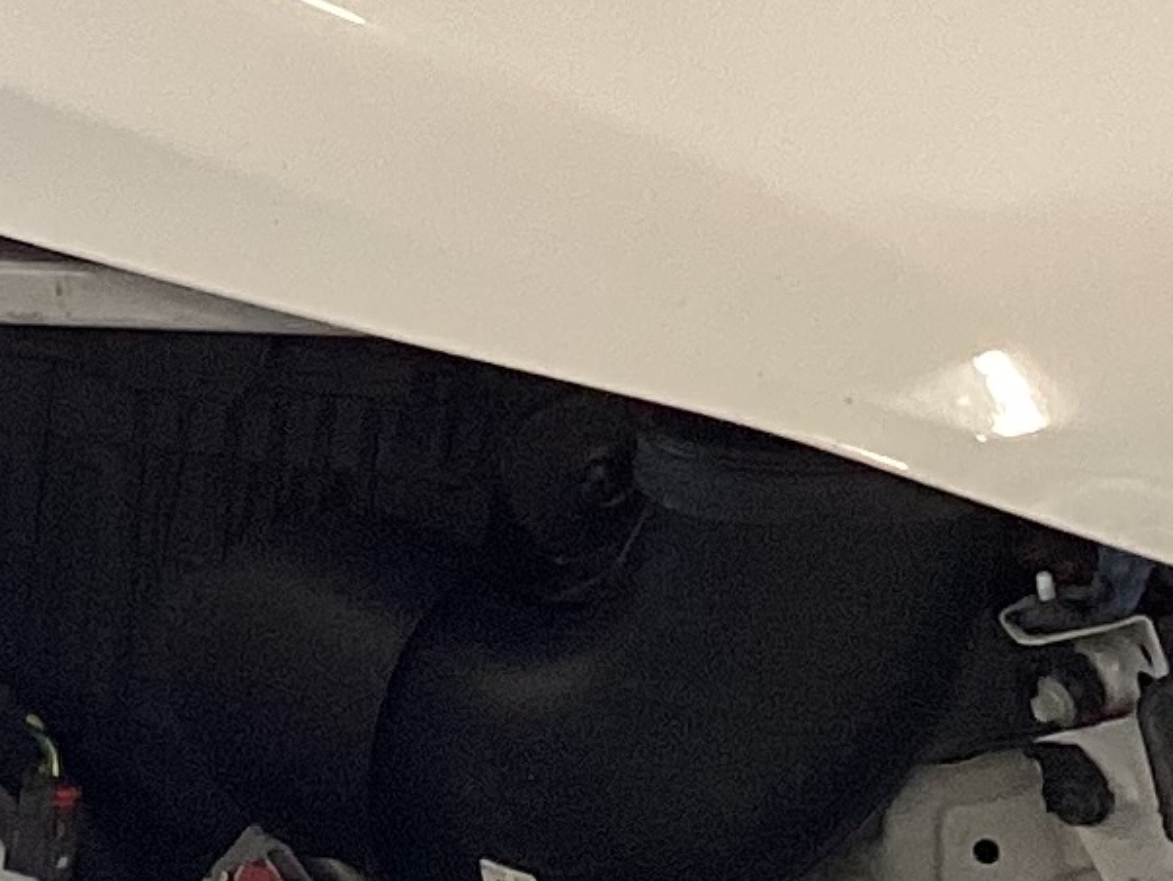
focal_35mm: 168
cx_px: 80
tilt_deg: -19.3
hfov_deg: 11.7
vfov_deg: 8.8
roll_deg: +0.2
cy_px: 374
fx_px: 5695
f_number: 2.4
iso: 100
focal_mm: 3.3
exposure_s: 1/50
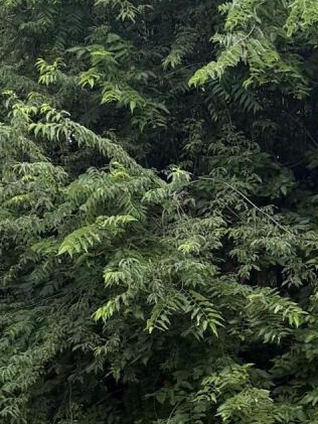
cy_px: 424
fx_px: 1396
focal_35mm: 114
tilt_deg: -2.3
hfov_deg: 12.3
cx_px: 505
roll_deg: +0.6
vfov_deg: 16.9
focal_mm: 6.76
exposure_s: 1/395
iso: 80
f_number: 1.78
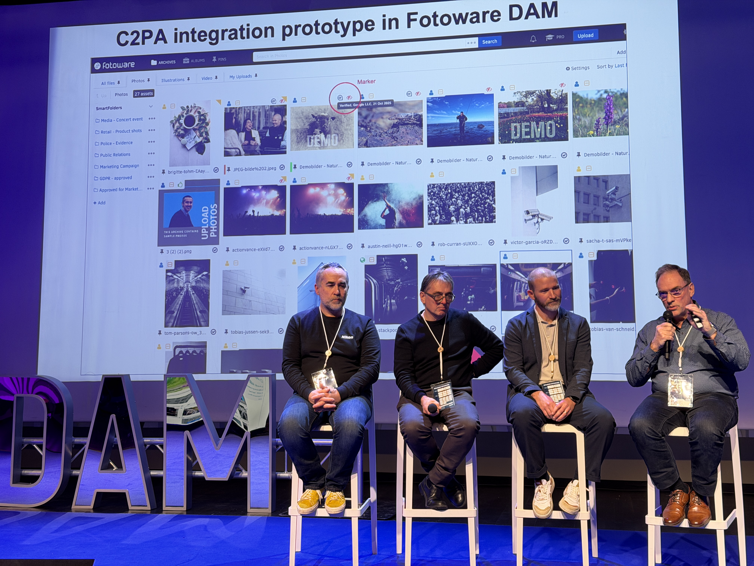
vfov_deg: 30.3
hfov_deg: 39.7
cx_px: 377
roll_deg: +0.6
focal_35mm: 48
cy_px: 283
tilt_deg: +3.8
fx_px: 1046
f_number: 1.78
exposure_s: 1/50
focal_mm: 6.76
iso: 100
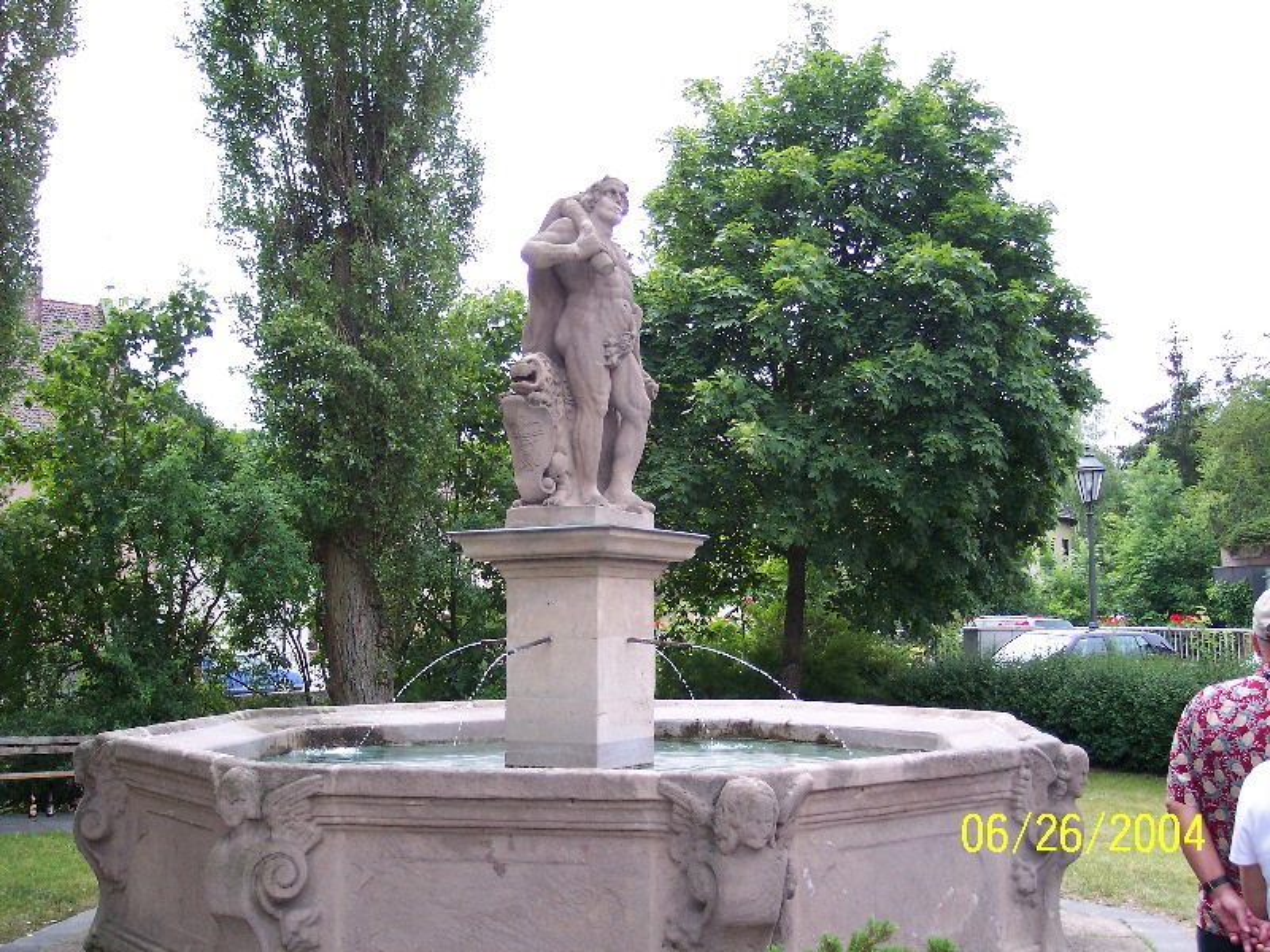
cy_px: 476
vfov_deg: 37.7
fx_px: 1394
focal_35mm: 38
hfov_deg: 49.0
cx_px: 635
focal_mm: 8
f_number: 2.8
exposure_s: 1/500
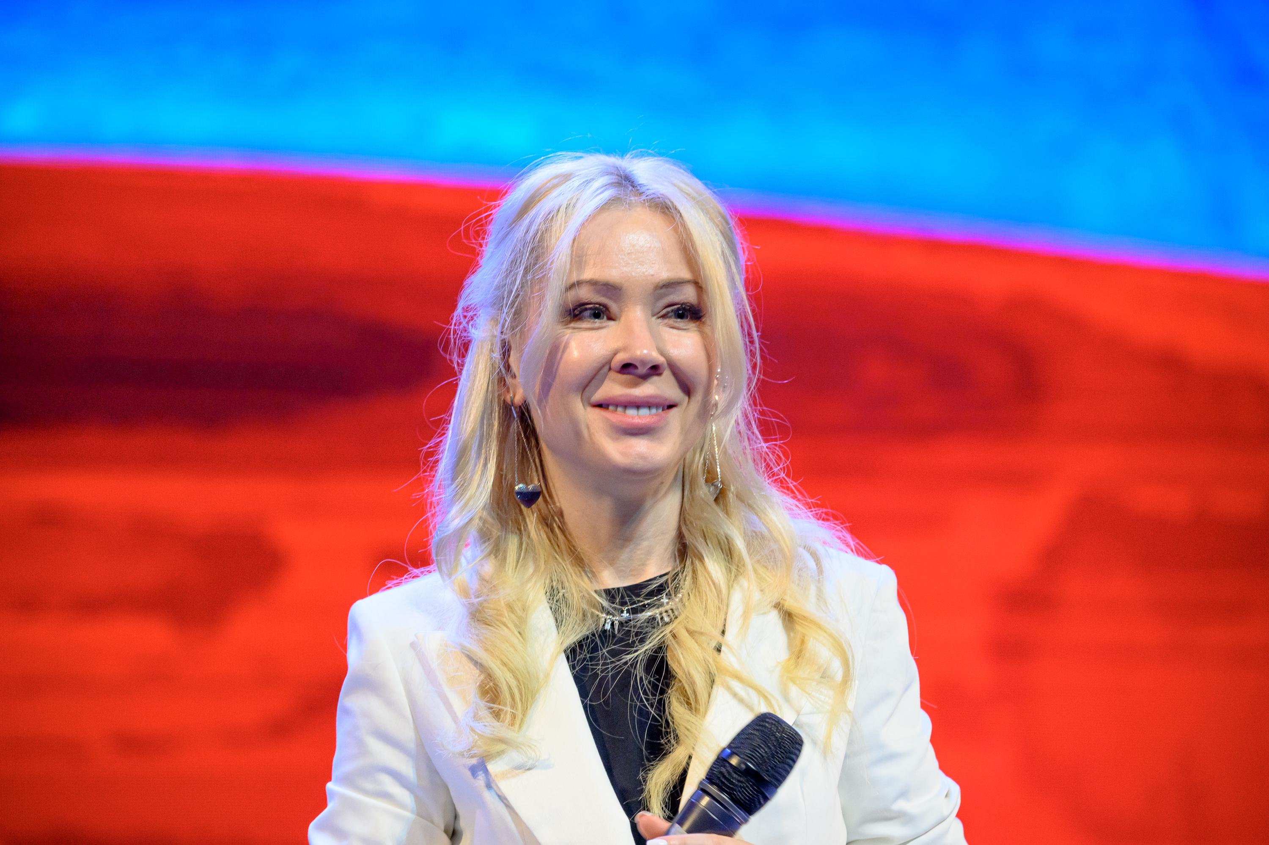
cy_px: 422
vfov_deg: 4.9
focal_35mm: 280
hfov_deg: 7.4
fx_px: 9863
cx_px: 634
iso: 1800
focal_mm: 280
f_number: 5.6
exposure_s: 1/180
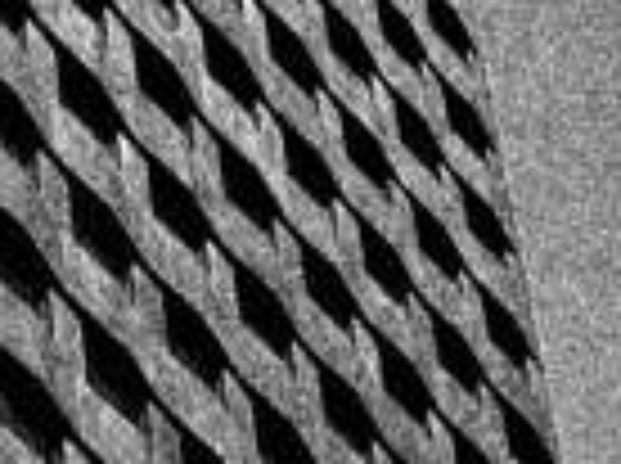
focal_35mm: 254
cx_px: -670
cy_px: -369
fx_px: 4549
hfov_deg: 7.5
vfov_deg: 5.7
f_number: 2.4
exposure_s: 1/968
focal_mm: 4.28
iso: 64
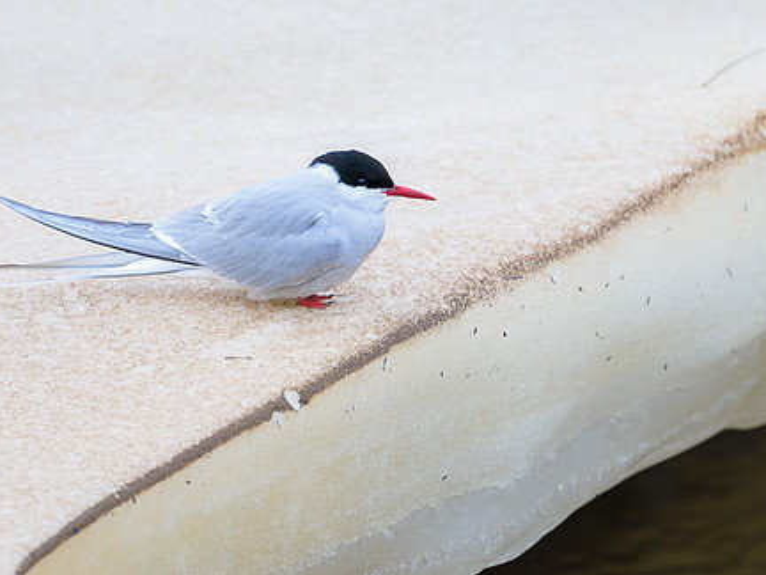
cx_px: 382
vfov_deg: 1.0
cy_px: 120
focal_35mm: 1455
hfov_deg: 1.4
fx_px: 32197
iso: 800
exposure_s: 1/1000
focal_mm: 560
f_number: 4
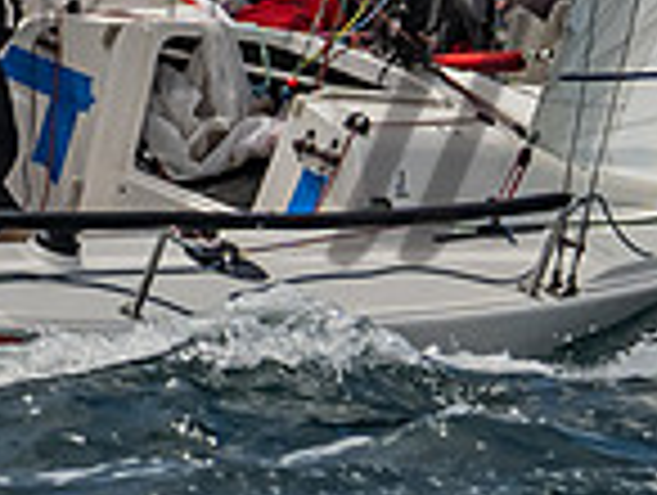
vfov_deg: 1.0
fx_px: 27262
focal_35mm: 1434
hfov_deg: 1.4
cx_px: -435
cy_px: -1136
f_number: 6.3
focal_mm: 180
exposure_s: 1/4000
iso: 400
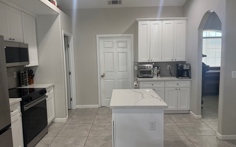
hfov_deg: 70.4
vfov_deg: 47.6
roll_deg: +1.4
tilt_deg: -5.4
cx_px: 116
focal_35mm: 26
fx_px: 167
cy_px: 72
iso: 200
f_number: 1.78
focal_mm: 6.76
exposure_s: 1/120
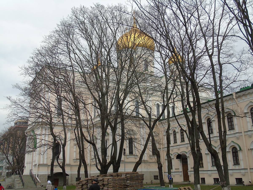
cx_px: 126
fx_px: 248
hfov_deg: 54.0
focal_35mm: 34
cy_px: 95
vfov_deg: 41.8
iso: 80
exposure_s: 1/500
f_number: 3.8
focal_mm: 6.1
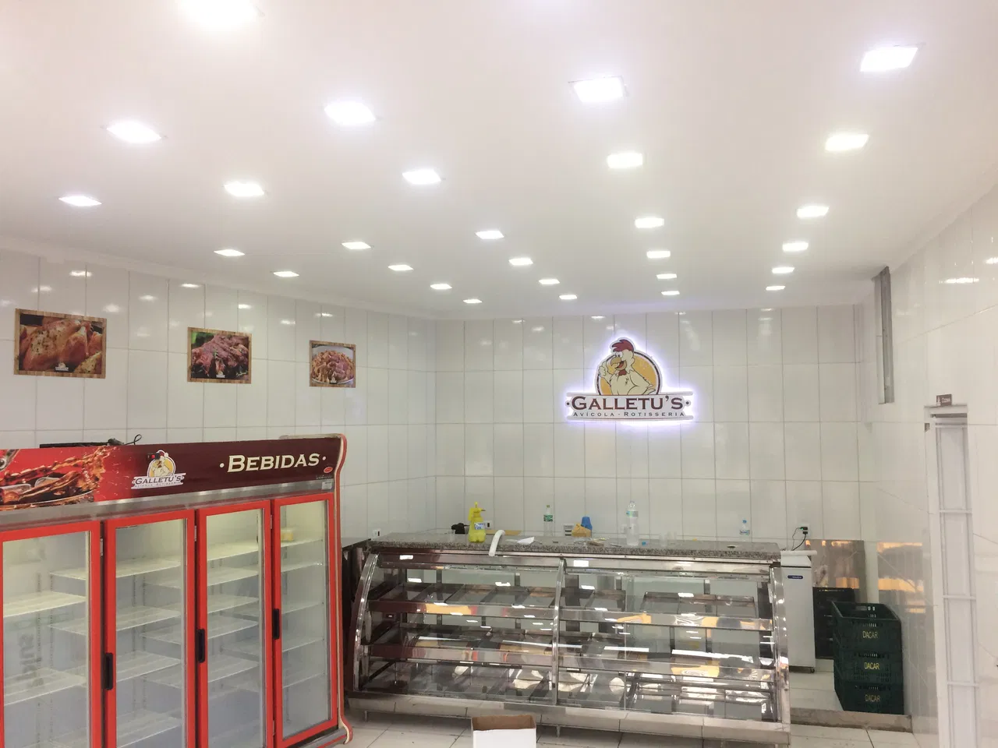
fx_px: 836
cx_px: 499
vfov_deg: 48.2
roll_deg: -0.3
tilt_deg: +0.6
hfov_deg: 61.7
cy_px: 374
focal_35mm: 29
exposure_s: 1/30
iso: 32
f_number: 2.2
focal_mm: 4.15
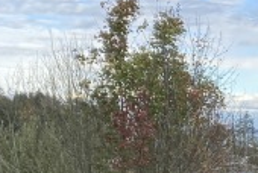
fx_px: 912
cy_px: 190
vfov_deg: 10.7
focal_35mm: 127
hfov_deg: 15.5
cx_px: 319
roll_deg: -0.4
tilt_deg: -3.9
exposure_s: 1/1016
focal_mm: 4.25
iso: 32
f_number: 1.8
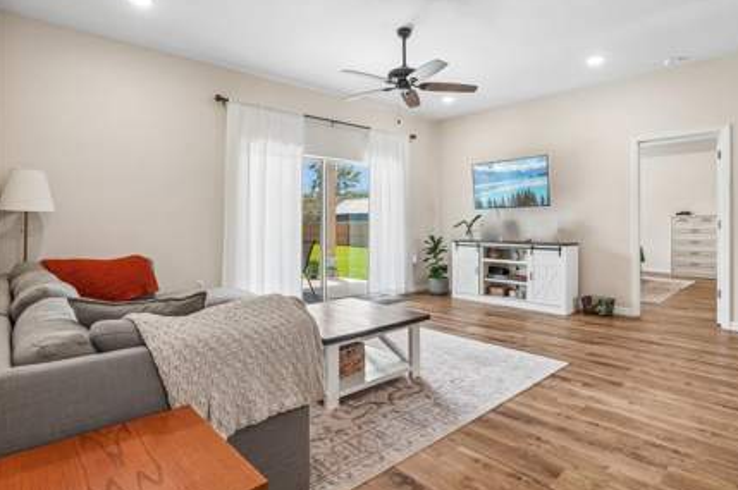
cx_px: 378
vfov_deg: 64.3
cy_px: 224
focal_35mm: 19
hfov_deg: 87.0
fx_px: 389
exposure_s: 1/30
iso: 400
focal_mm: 17
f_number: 10
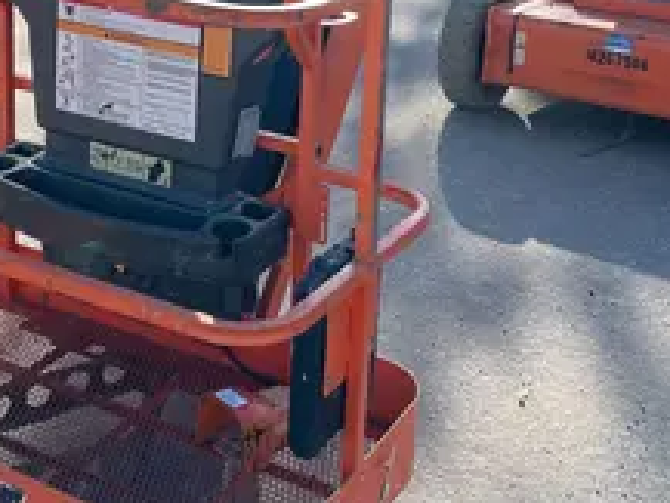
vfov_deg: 21.8
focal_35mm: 66
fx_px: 1278
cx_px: 238
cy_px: 60
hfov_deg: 29.2
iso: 50
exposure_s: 1/1595
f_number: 1.6
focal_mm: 4.2
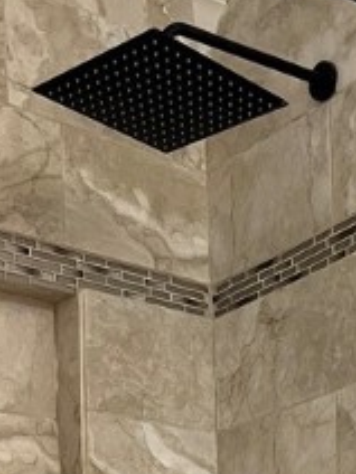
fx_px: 1289
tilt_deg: +2.5
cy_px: 722
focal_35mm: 94
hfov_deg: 15.6
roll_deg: +2.6
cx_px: 271
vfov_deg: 18.4
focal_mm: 5.1
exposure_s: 1/62
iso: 125
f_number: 1.6
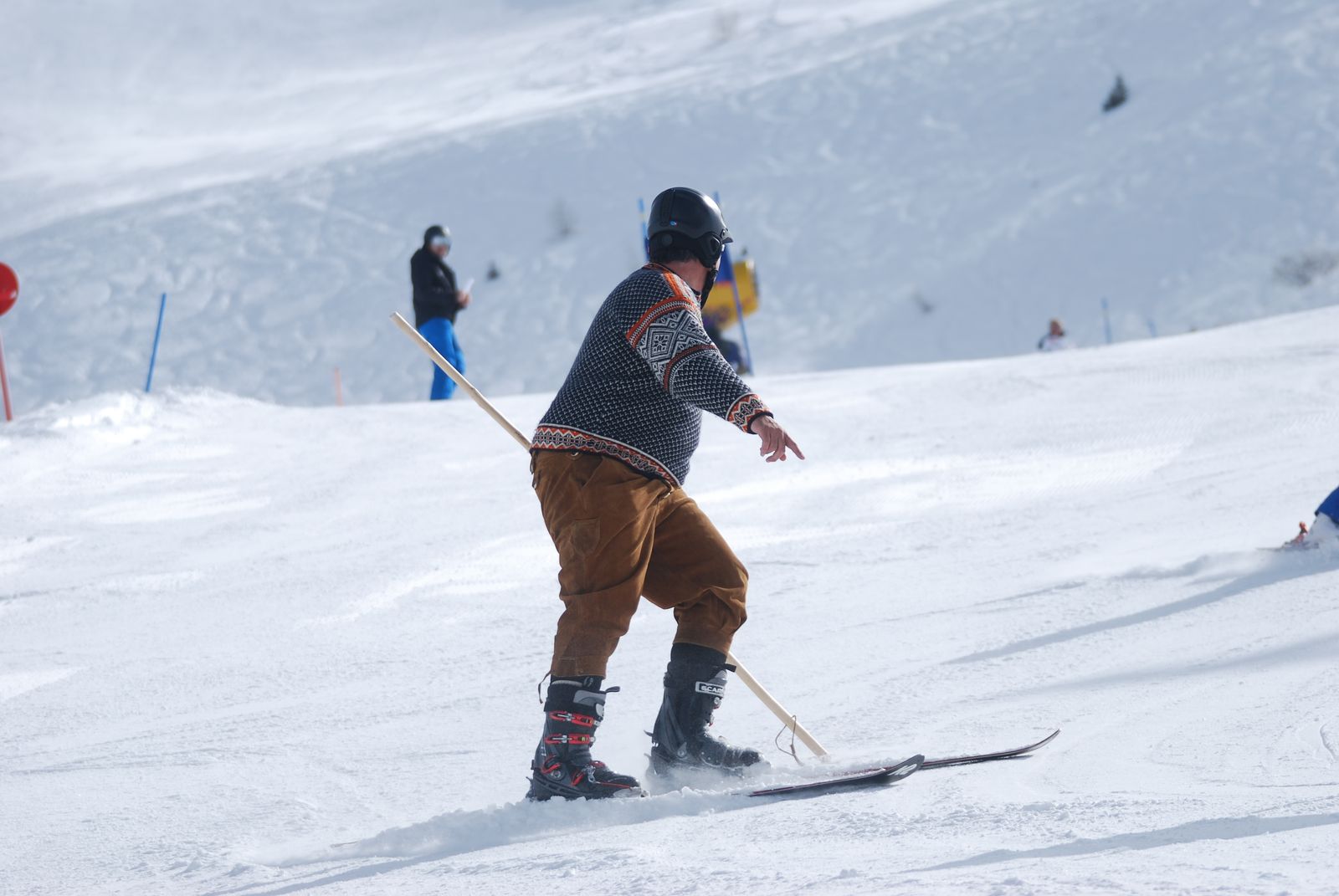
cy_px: 448
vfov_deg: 6.1
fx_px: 8379
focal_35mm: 225
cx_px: 670
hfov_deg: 9.1
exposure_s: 1/1250
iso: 100
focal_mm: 150
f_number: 5
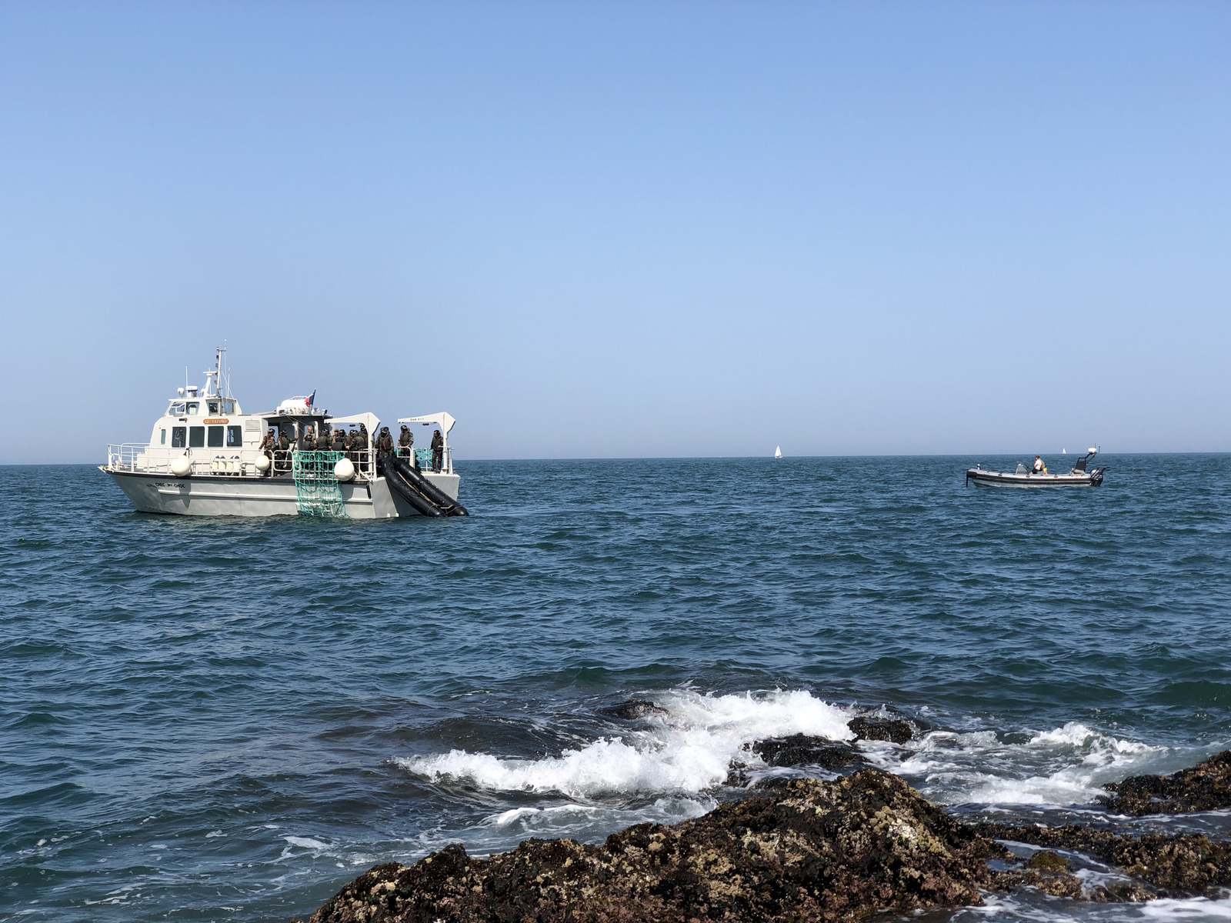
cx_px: 616
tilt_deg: +1.3
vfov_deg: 28.0
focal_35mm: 52
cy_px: 462
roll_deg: +1.8
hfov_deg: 36.8
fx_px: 1849
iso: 16
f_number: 2.4
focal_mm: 6
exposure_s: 1/1230
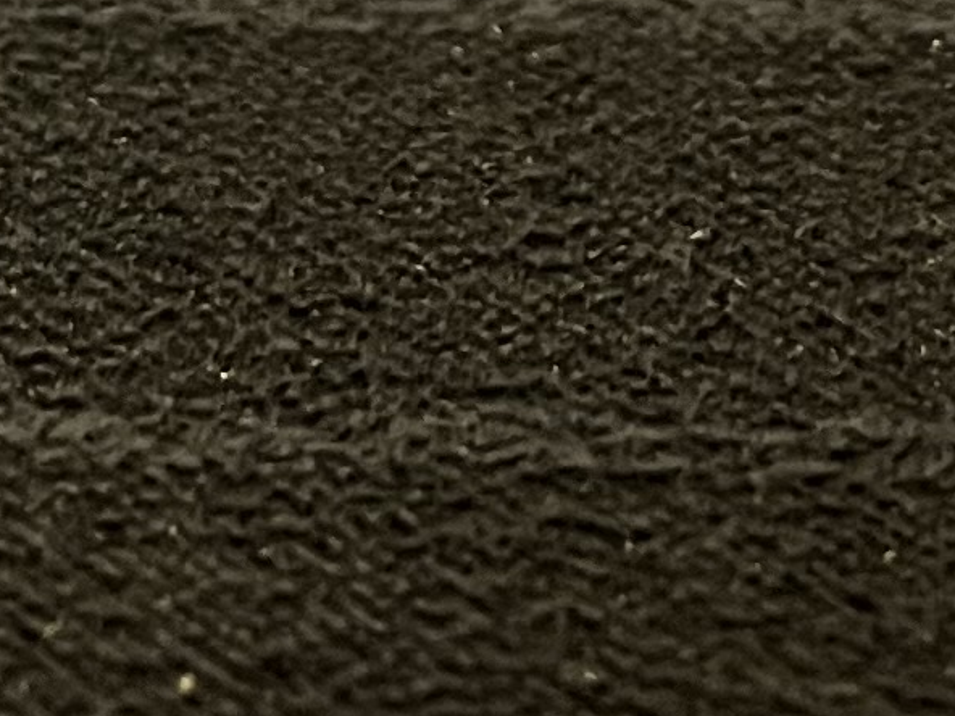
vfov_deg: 8.0
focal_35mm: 177
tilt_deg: -21.9
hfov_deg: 11.1
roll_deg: -1.1
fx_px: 4883
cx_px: 805
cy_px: -656
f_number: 1.6
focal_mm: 5.1
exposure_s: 1/33
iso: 400
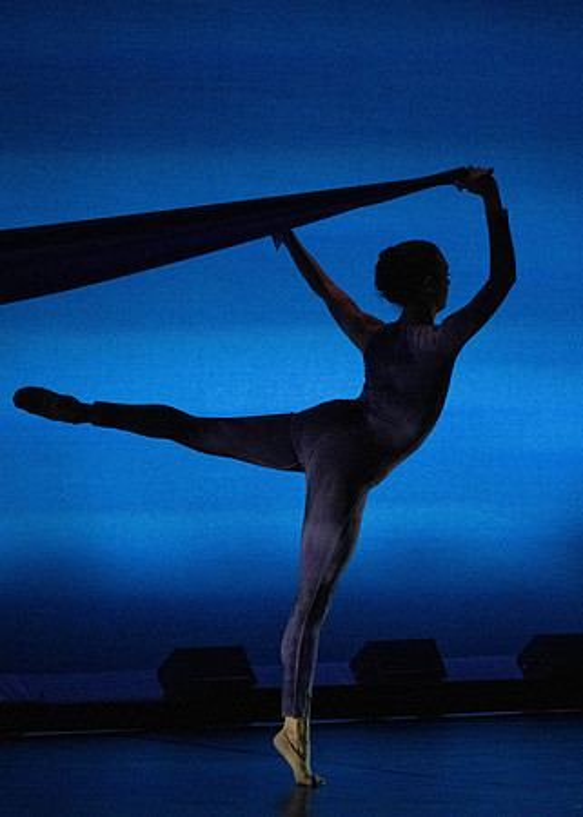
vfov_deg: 9.8
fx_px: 4765
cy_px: 408
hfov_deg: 7.0
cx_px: 408
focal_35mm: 205
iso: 5000
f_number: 2.8
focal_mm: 140
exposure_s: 1/500
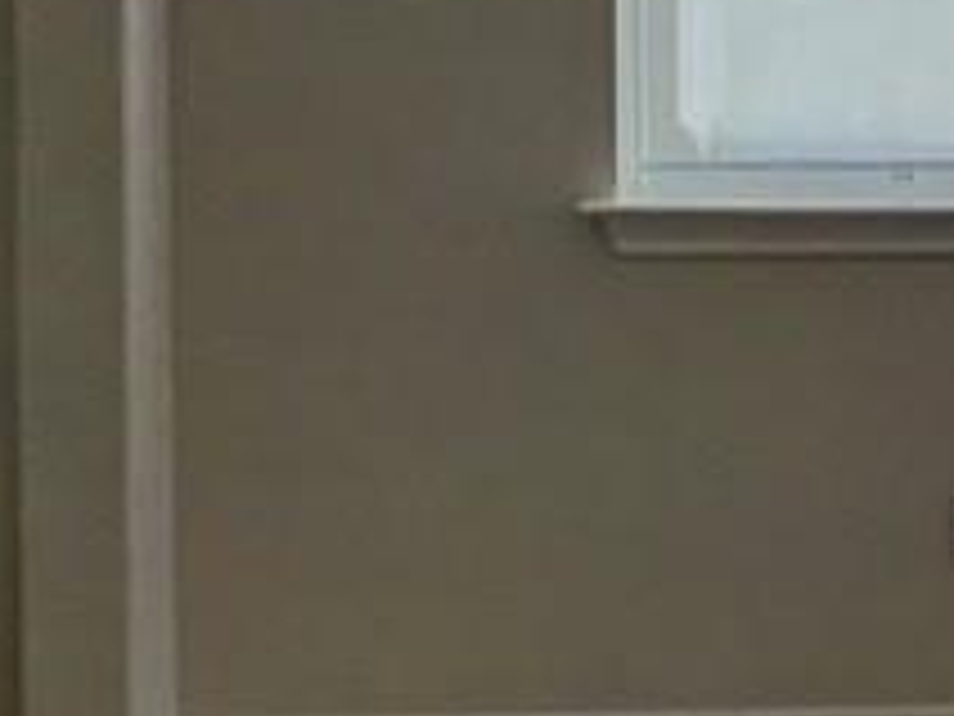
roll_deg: -0.3
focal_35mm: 188
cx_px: 2750
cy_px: 149
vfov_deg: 7.9
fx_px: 5181
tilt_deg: -1.8
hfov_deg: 8.8
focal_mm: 4.2
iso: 80
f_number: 1.6
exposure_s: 1/120
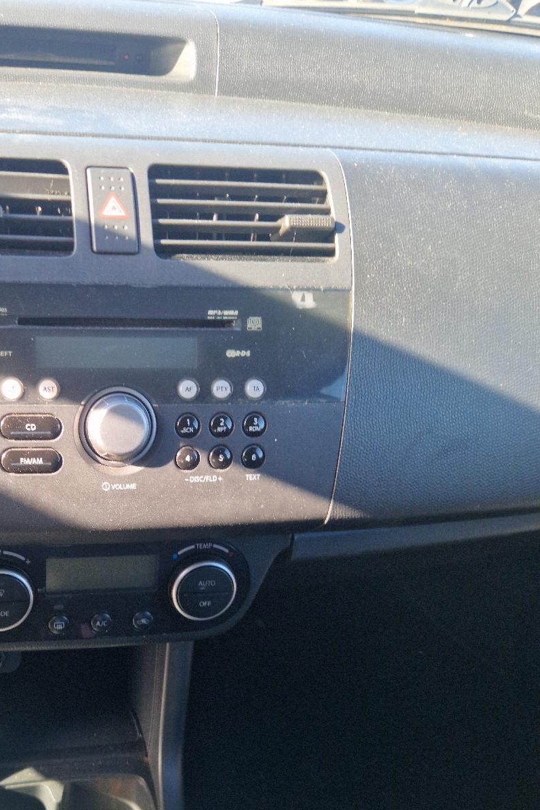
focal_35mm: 36
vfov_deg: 51.9
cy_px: 553
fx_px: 810
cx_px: 117
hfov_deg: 35.8
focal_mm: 5.4
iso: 50
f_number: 1.8
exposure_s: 1/100
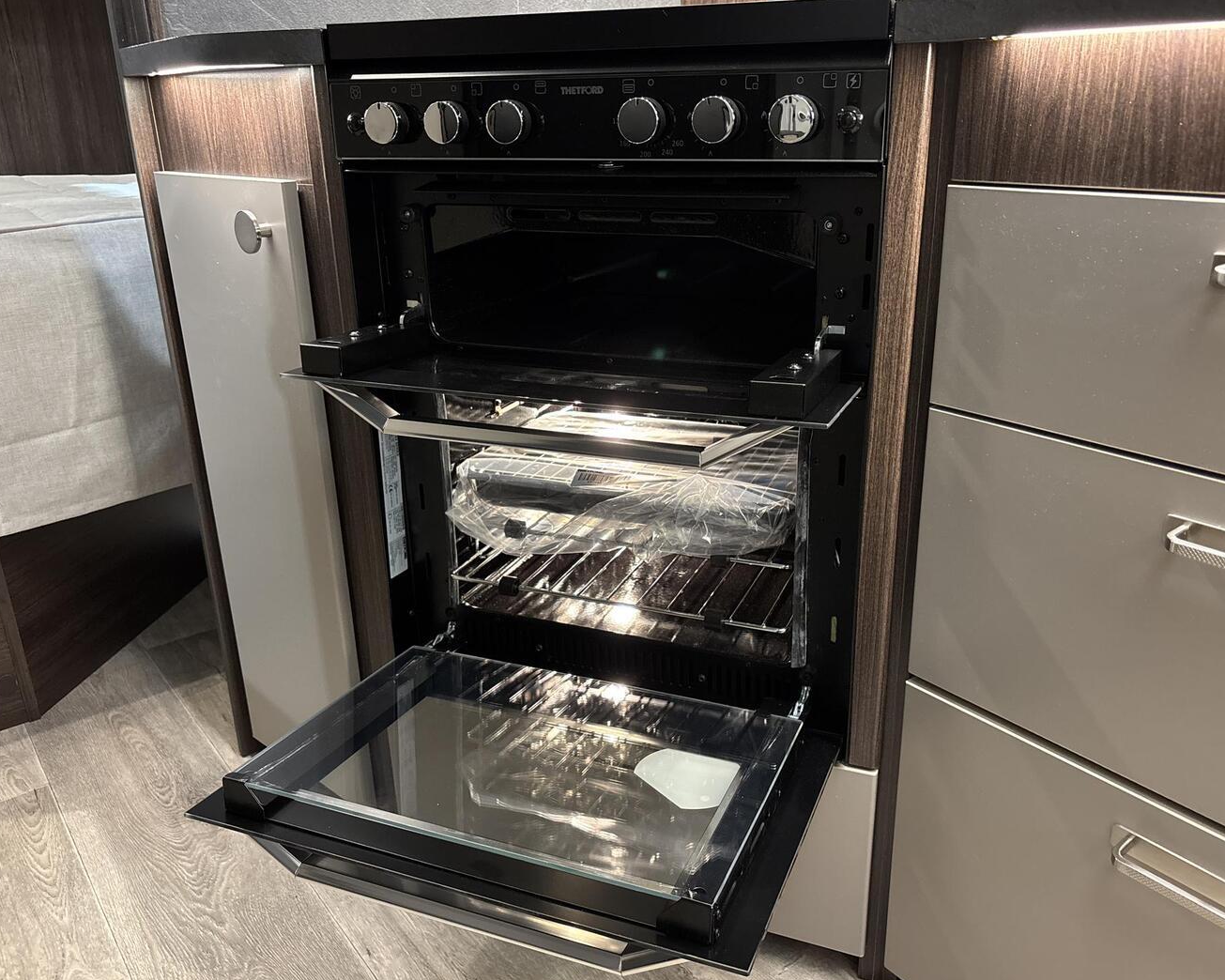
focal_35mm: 28
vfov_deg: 51.5
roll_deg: +2.3
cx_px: 648
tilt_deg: -19.9
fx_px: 1015
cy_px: 490
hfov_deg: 62.2
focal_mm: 5.96
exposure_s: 1/36
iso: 640
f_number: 1.6
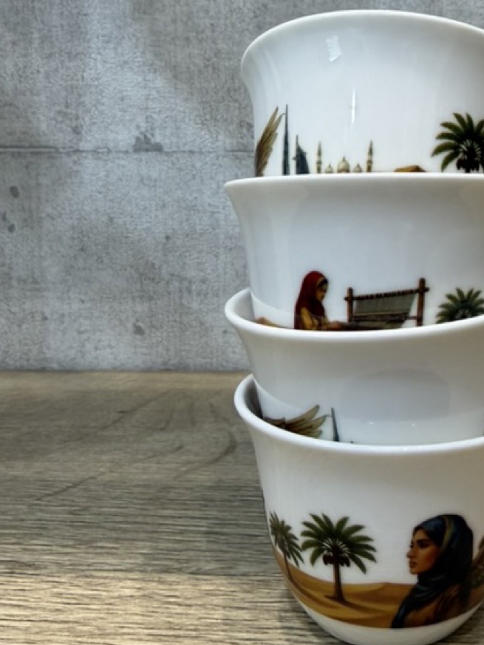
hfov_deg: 32.2
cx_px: 374
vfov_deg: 42.8
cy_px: 275
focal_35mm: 44
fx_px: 820
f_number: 2.2
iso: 160
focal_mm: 2.22
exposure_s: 1/100
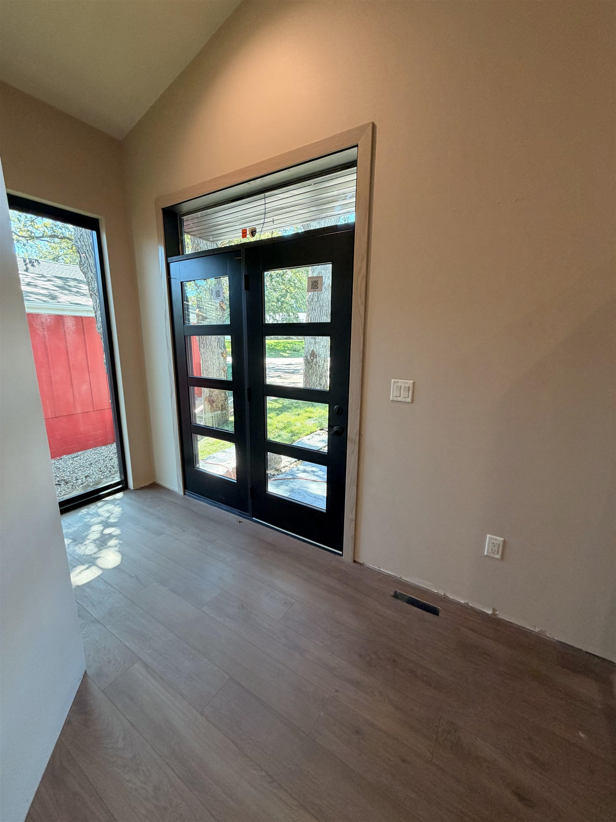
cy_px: 411
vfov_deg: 102.1
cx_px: 308
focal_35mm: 14
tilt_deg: -10.0
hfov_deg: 85.7
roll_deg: -0.4
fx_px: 332
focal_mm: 2.22
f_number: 2.2
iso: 160
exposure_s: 1/60
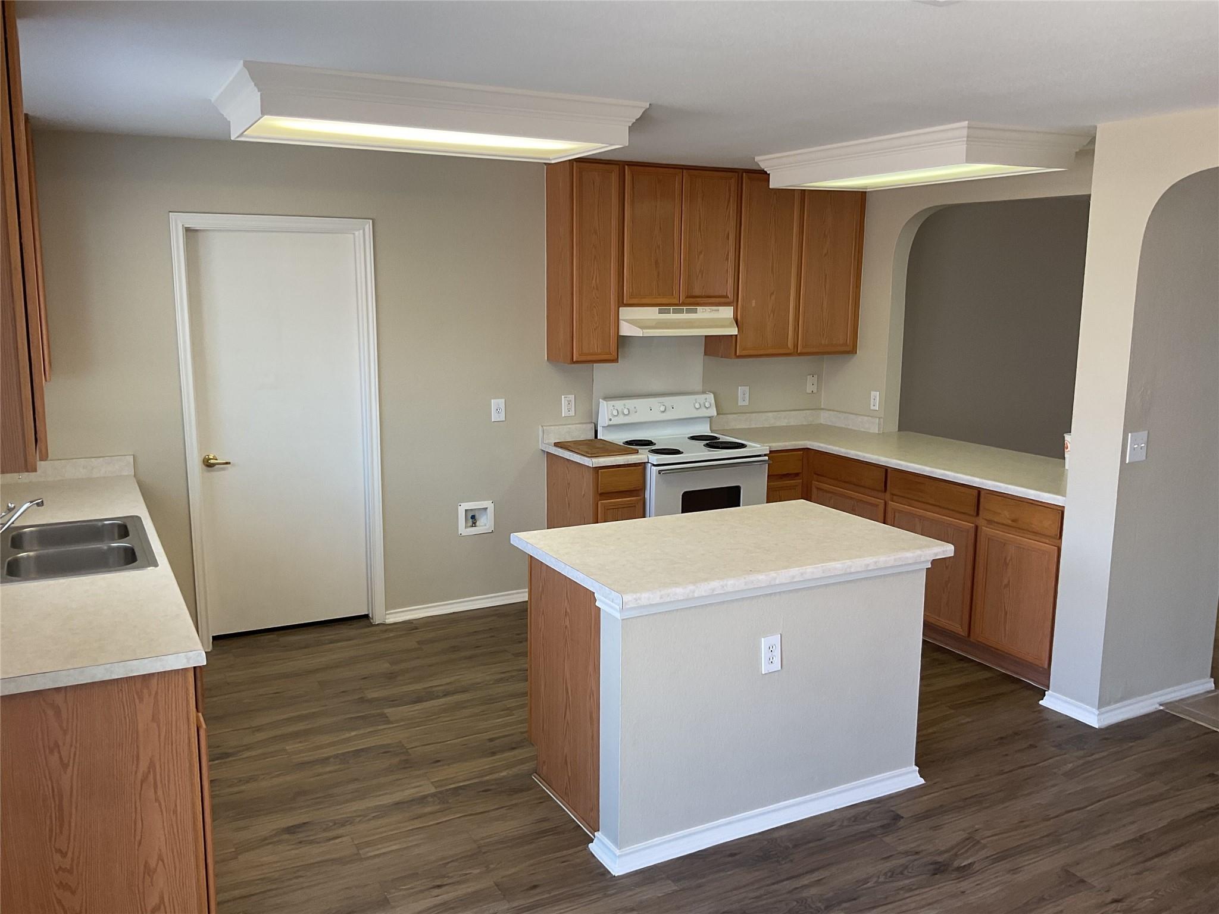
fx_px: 1021
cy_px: 457
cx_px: 610
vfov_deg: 48.2
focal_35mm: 29
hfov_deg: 61.7
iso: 40
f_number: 1.8
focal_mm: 3
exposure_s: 1/60
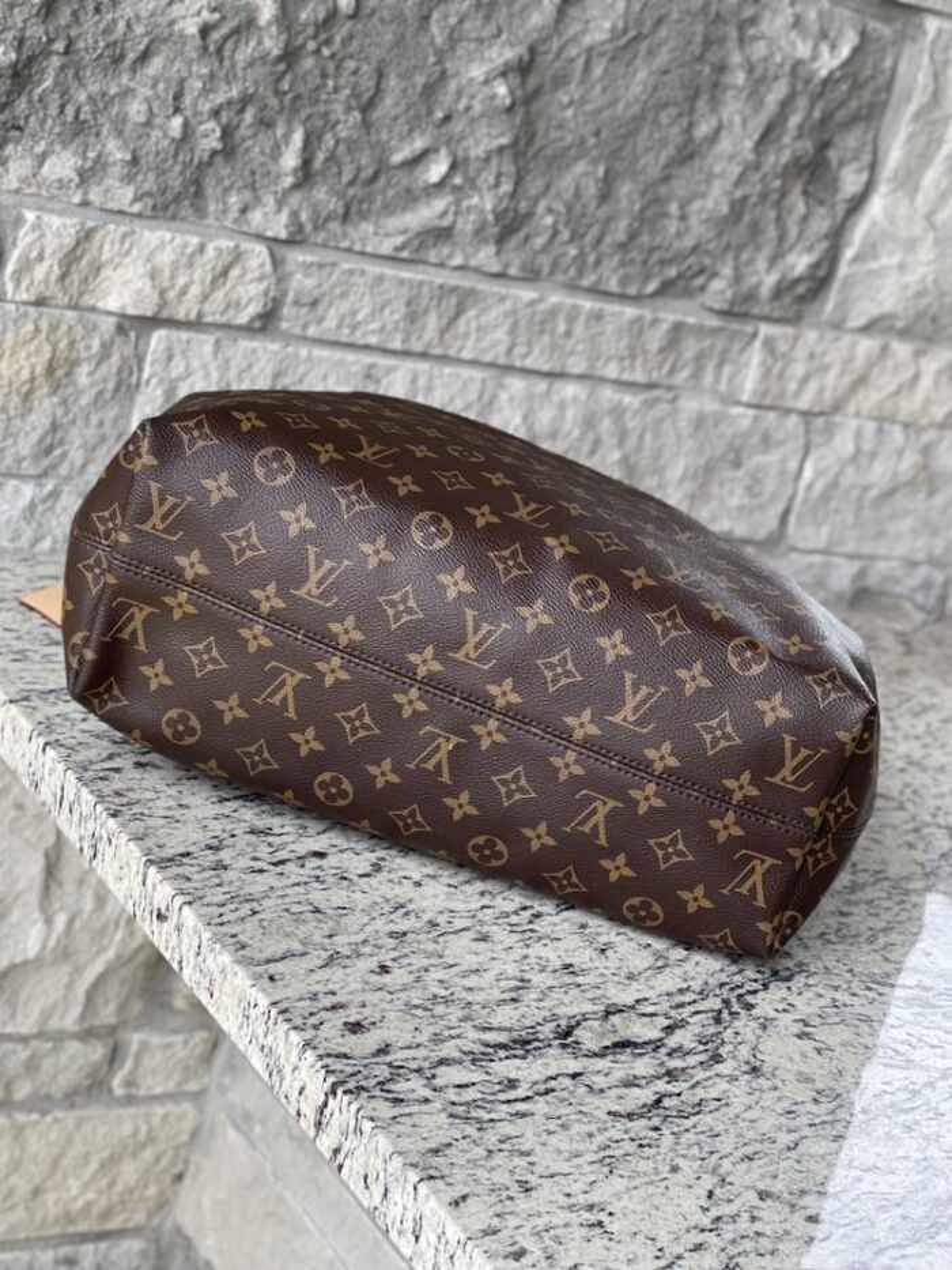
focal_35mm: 64
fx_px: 2346
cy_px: 635
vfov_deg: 30.3
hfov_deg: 22.9
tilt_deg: -17.3
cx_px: 476
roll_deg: -15.5
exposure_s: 1/121
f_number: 2.2
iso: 100
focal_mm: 7.5
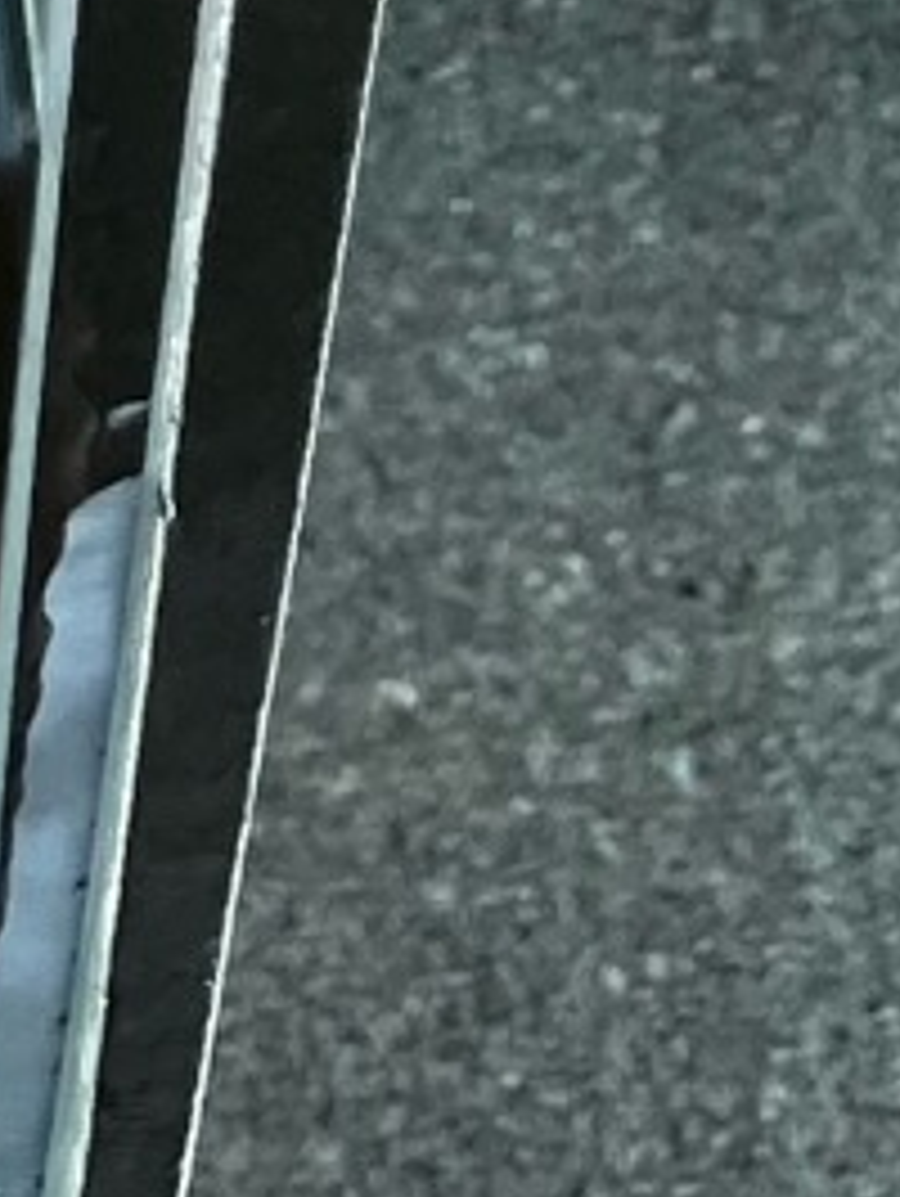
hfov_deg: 7.3
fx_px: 6922
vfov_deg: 7.4
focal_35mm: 200
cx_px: -500
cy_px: -3382
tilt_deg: -44.1
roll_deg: +12.4
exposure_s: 1/363
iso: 50
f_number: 1.6
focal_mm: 5.1
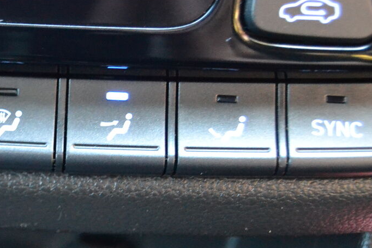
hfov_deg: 24.9
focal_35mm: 76
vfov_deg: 18.0
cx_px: -29
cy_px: 136
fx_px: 785
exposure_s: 1/60
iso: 3200
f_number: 3.5
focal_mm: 18
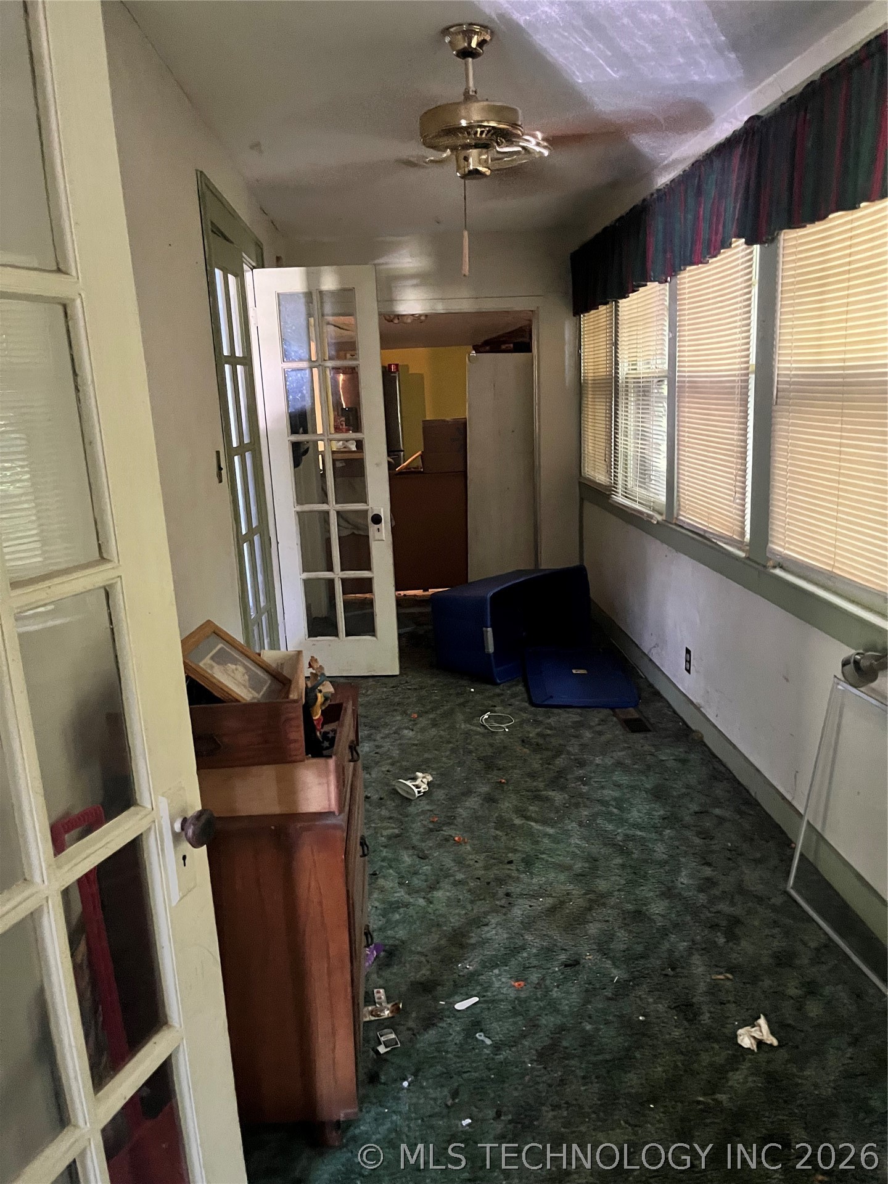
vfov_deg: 67.3
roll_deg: +2.9
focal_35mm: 26
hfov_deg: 53.1
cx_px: 444
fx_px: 889
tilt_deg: -14.1
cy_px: 592
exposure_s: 1/30
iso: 640
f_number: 1.6
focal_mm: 5.1
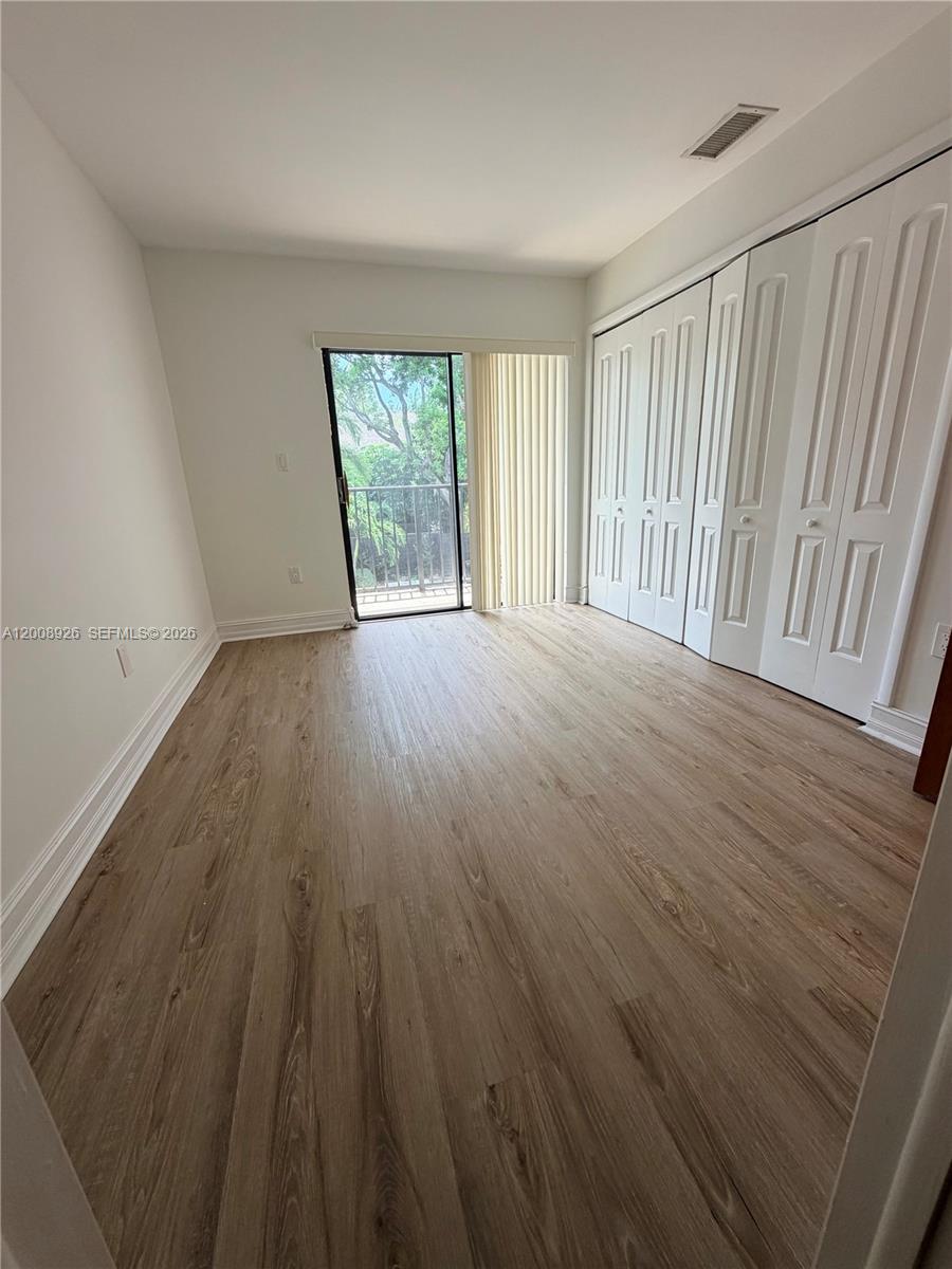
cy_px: 634
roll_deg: +3.3
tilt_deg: -17.9
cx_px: 476
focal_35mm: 14
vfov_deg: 102.1
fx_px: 513
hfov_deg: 85.7
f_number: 2.2
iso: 100
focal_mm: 2.22
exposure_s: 1/121
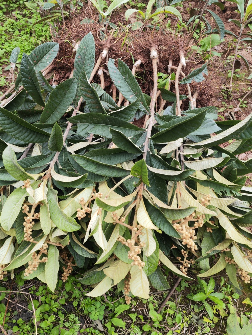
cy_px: 158
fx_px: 281
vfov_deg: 61.6
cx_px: 119
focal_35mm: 29
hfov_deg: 48.2
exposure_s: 1/100
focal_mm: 5.53
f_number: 1.8
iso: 100
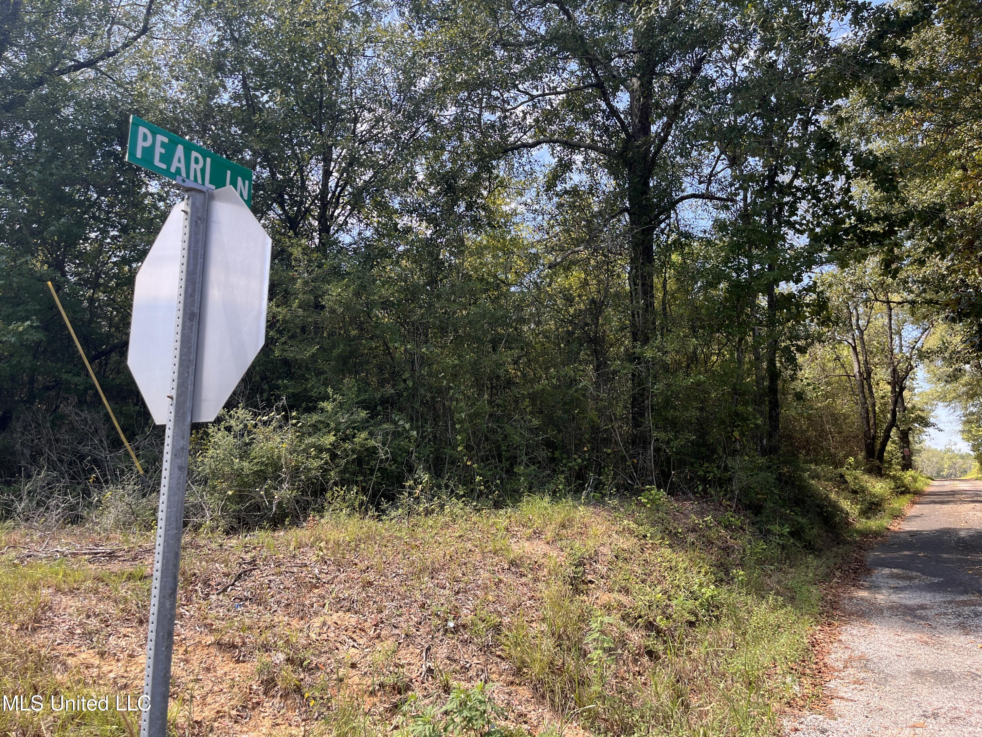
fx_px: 738
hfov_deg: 67.3
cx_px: 491
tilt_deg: +8.4
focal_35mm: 26
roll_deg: -0.9
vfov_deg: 53.1
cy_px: 368
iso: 50
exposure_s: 1/558
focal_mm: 5.1
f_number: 1.6
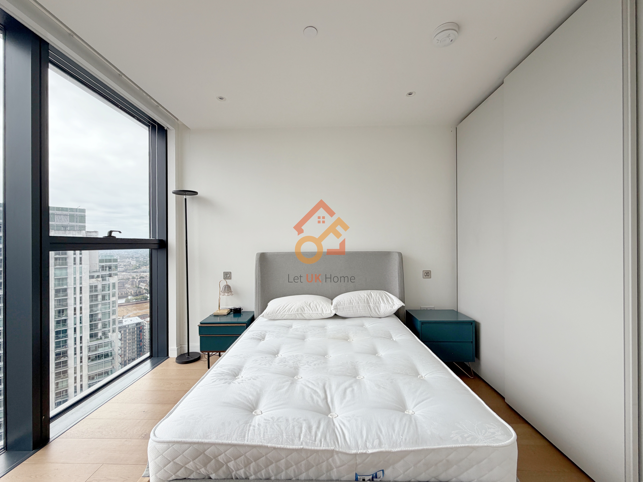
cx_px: 322
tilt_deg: +0.4
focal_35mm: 14
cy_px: 241
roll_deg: +0.5
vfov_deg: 85.7
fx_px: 260
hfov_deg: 102.1
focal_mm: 2.22
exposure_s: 1/502
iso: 50
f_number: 2.2
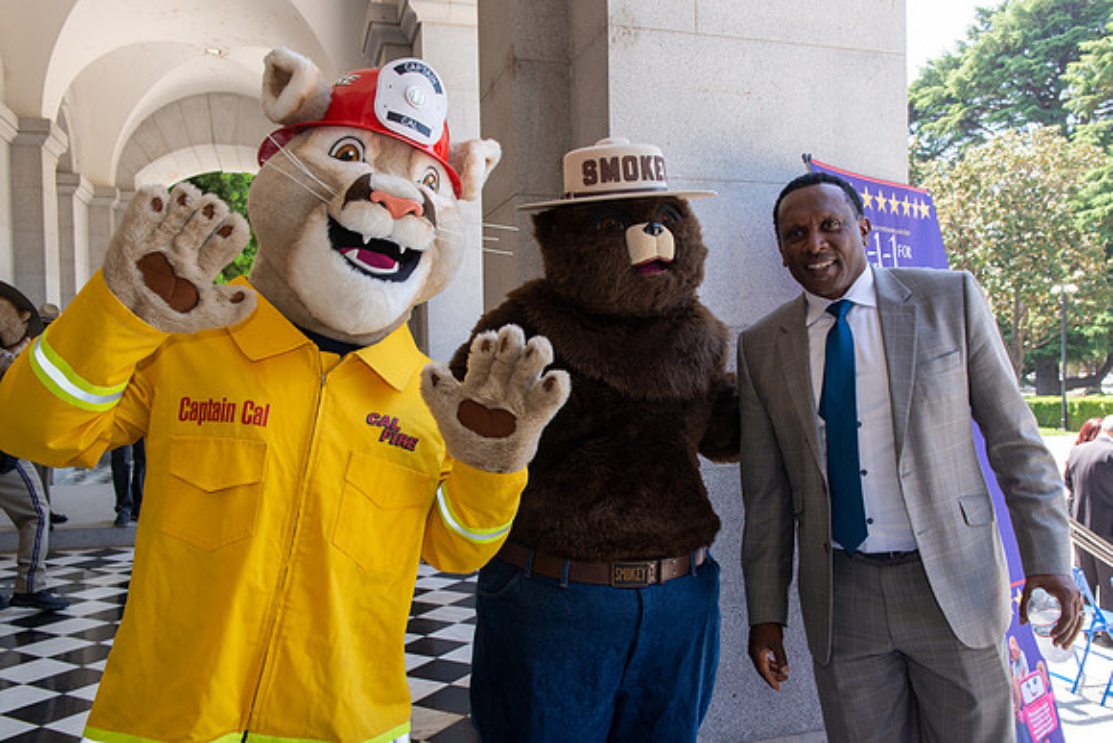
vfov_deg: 40.9
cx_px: 609
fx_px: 994
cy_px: 400
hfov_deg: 58.4
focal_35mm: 32
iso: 360
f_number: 8
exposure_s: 1/60
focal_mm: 29
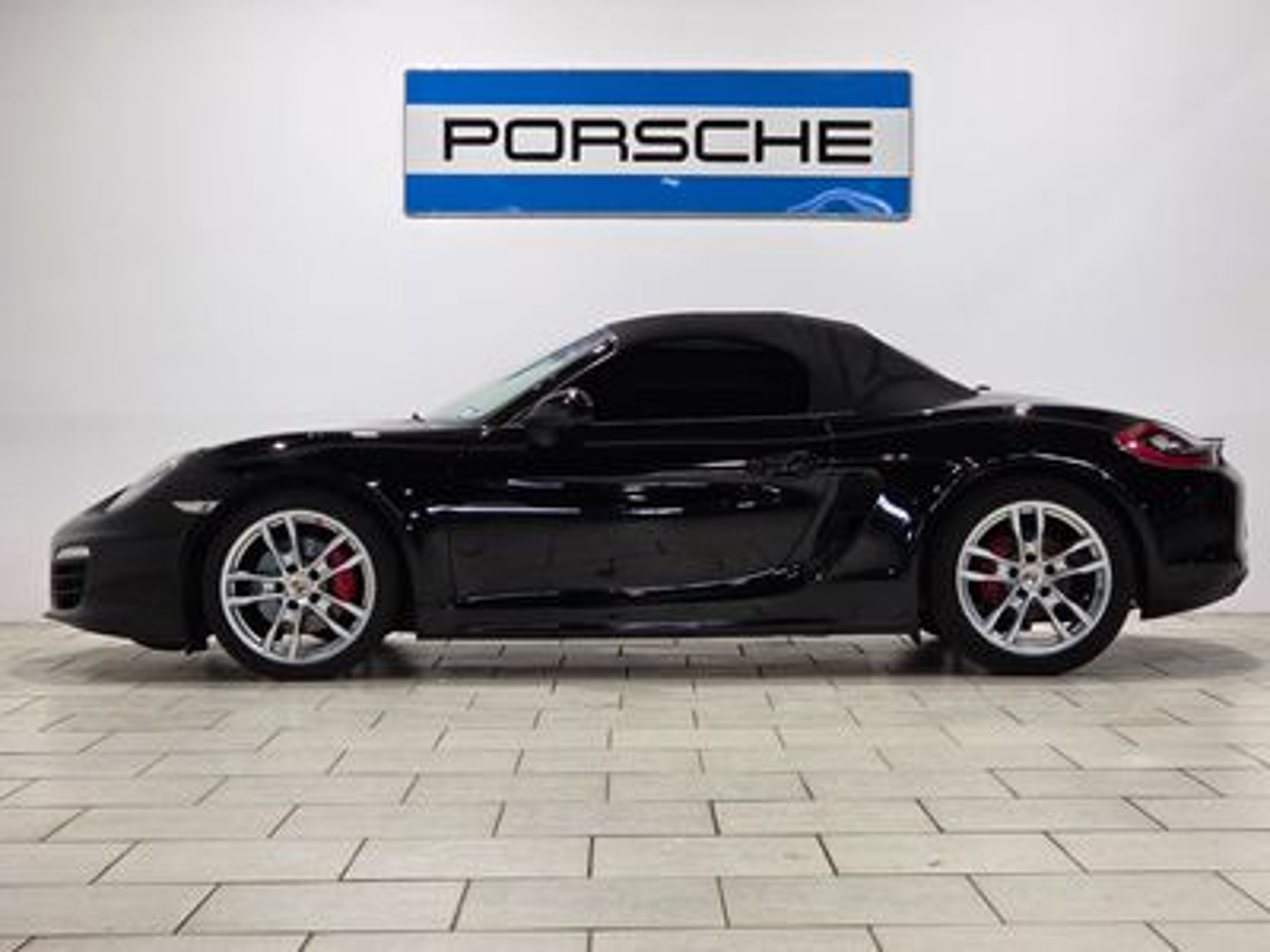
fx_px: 2531
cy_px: 476
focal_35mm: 69
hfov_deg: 28.2
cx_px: 635
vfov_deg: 21.3
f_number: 2.4
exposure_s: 1/120
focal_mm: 7.9
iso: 125
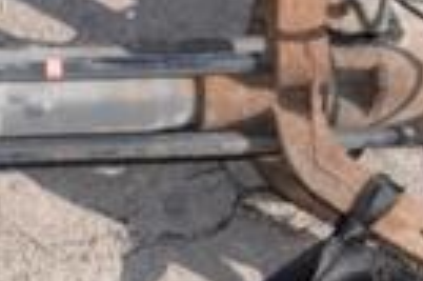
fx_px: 1737
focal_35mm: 148
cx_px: -224
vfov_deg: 9.2
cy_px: 19
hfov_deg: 13.1
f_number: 20
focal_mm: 22
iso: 800
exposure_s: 1/200
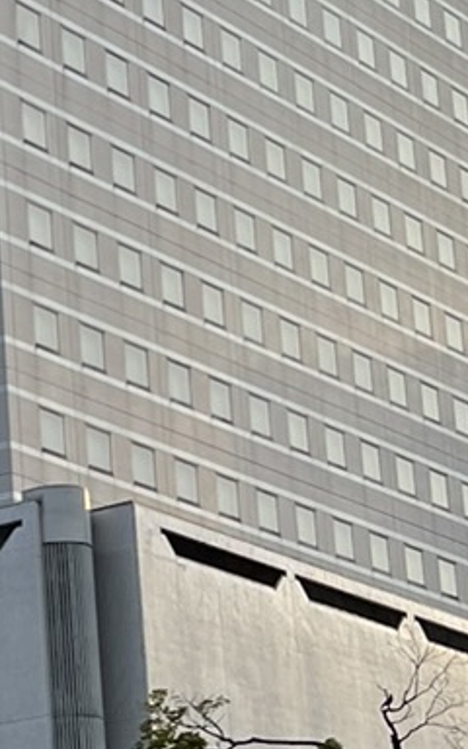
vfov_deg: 14.2
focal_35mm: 147
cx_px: -374
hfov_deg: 8.6
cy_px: 511
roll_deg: +1.2
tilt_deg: +17.0
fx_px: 3000
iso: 50
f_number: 1.5
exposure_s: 1/4115
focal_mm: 5.7
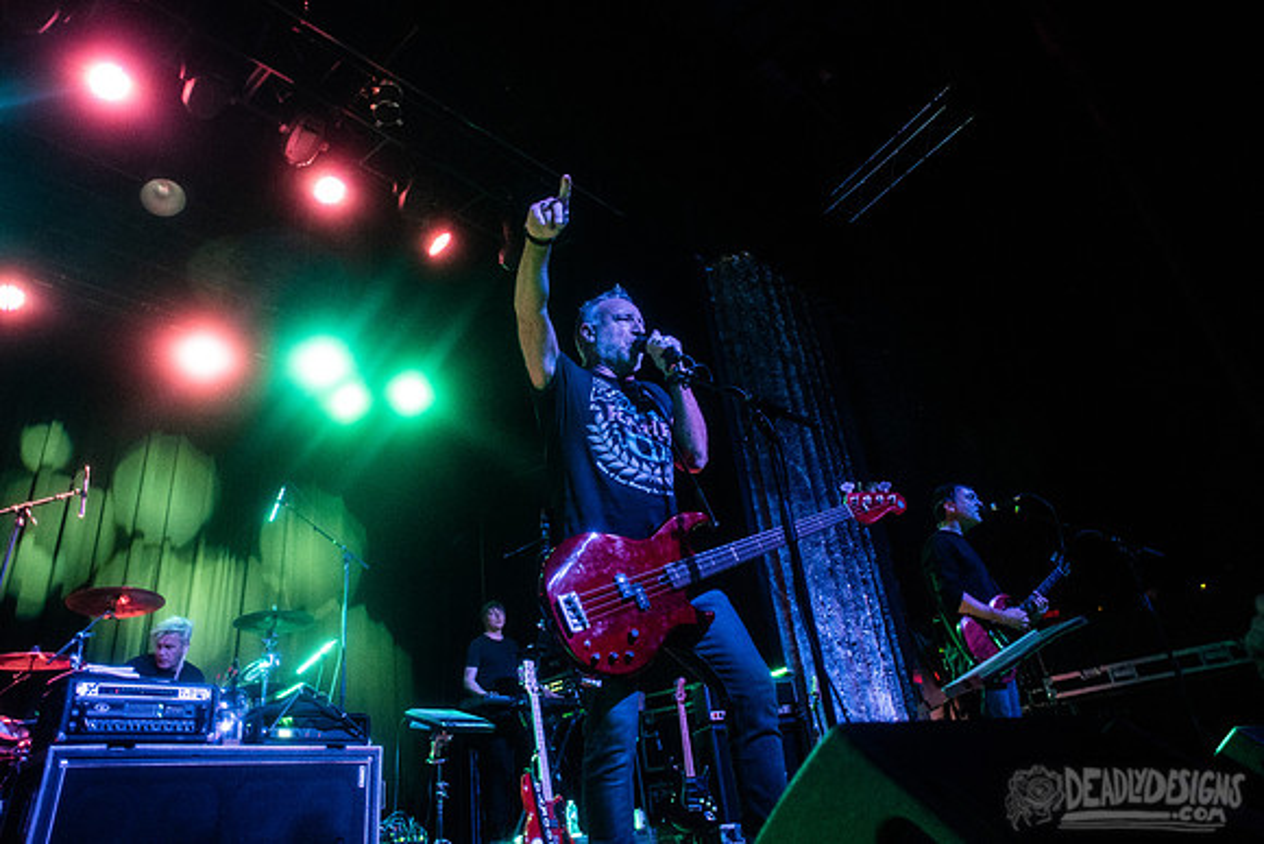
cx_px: 601
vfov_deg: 56.0
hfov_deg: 77.3
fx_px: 790
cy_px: 370
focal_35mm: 22
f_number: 3.5
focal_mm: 20
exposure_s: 1/320
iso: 3200
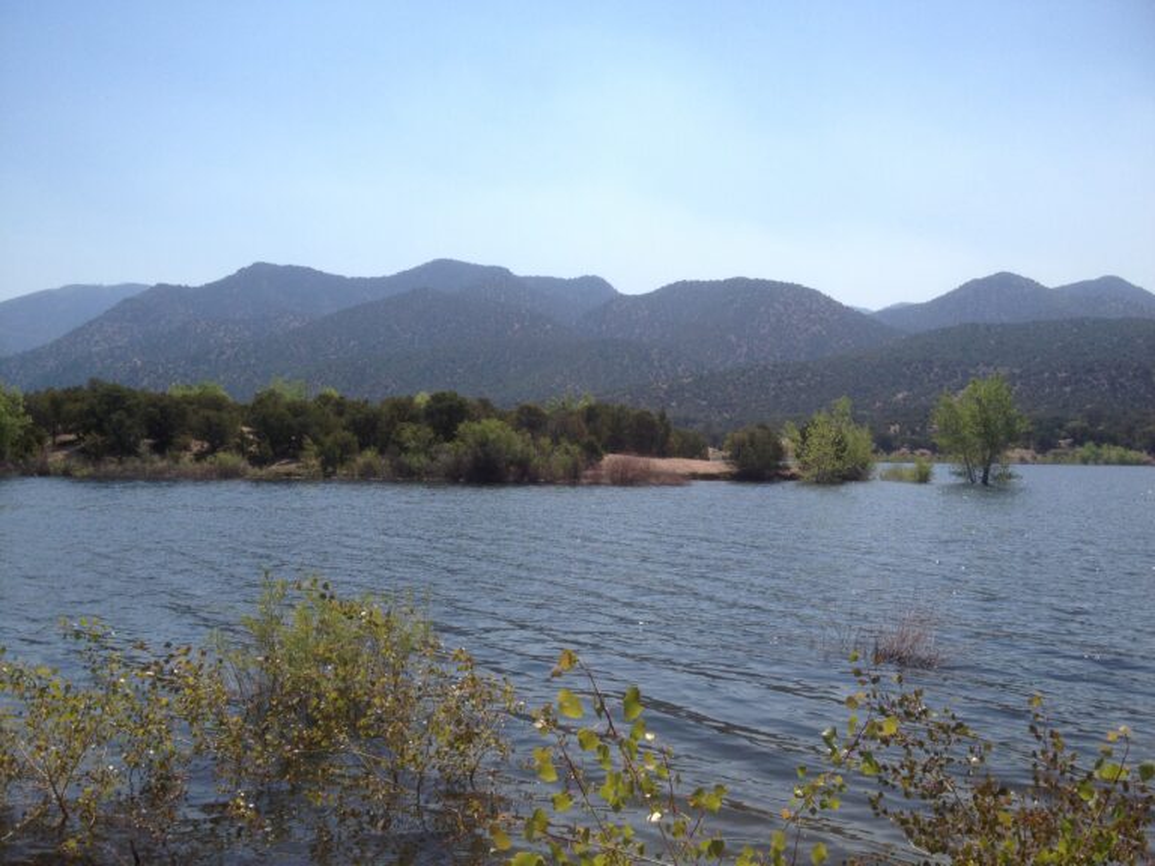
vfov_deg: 40.7
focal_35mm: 35
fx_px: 1168
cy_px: 433
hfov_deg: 52.6
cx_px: 578
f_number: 2.4
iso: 64
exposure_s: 1/2513
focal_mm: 4.28
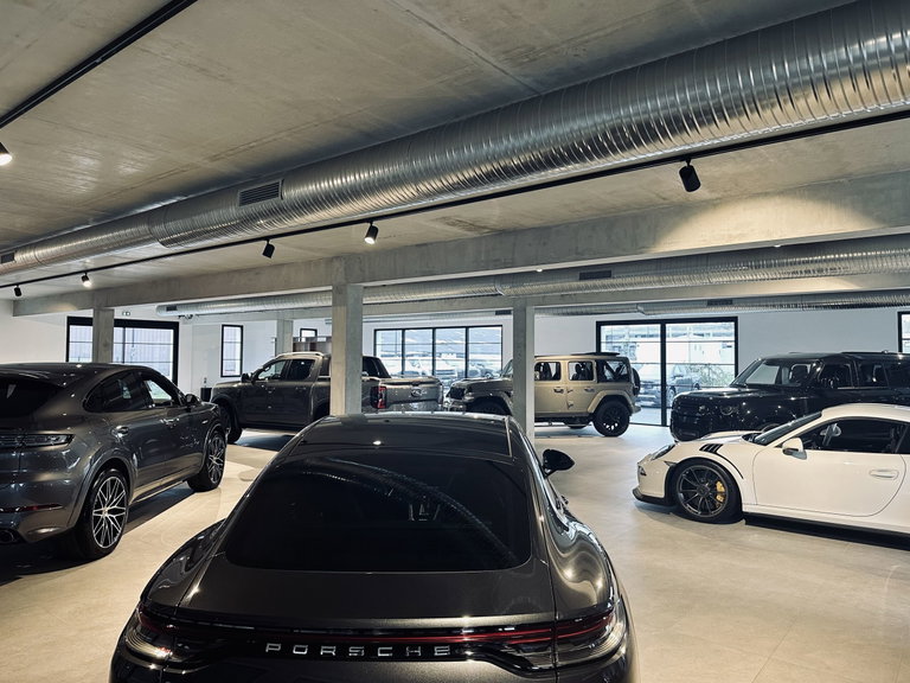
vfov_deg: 56.8
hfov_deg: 71.6
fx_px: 631
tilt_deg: +2.4
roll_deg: -0.7
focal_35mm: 24
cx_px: 455
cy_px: 342
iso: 250
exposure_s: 1/65
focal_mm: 6.86
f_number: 1.78
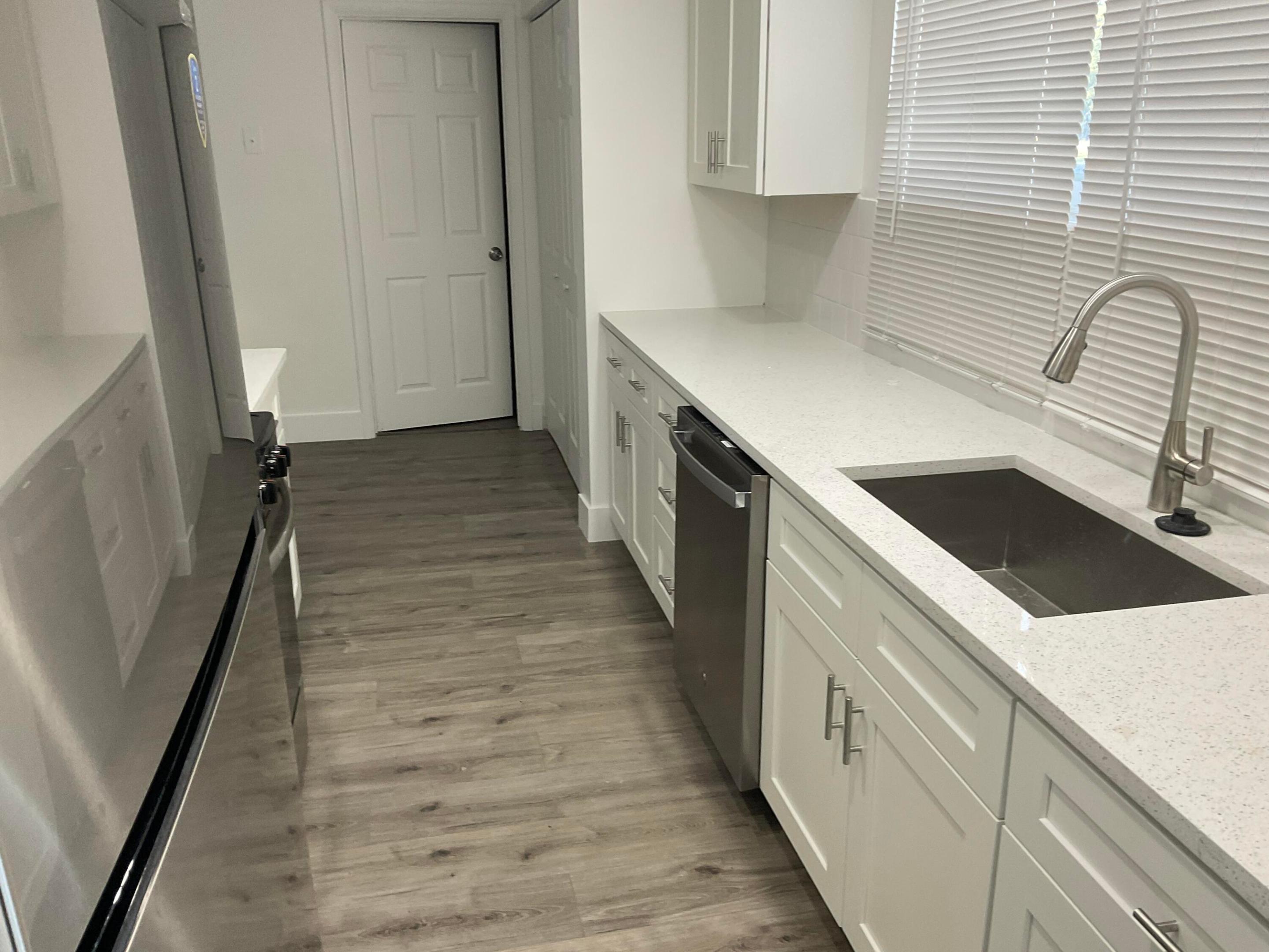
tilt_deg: -17.8
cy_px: 476
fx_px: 1063
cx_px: 634
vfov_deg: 48.2
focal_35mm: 29
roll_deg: -0.5
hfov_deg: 61.7
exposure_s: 1/60
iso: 40
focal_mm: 3
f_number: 1.8
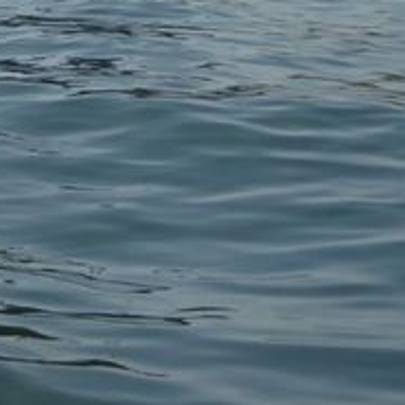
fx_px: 2330
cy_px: -217
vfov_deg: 9.6
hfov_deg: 9.4
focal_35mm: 176
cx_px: -379
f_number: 3.9
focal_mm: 7.8
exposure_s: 1/1000
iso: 80
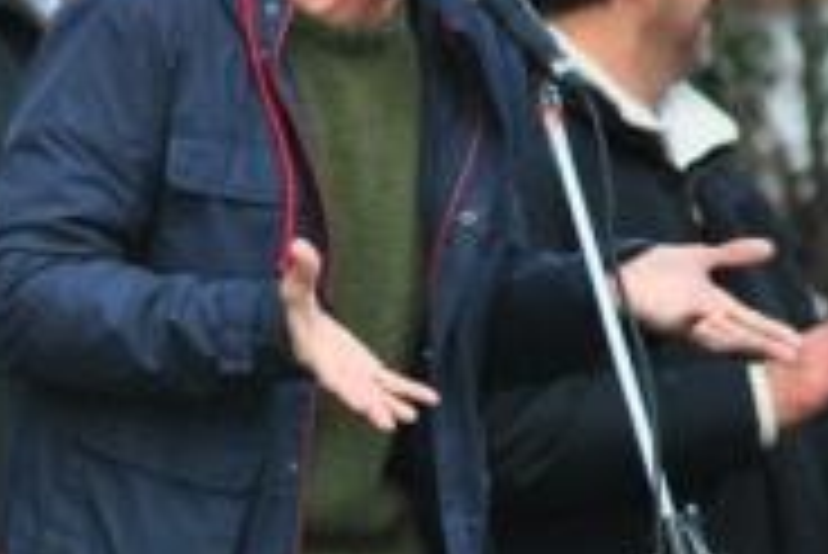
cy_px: 205
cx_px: 9
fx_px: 11353
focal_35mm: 493
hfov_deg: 4.2
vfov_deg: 2.8
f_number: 4.2
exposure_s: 1/320
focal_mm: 135
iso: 100
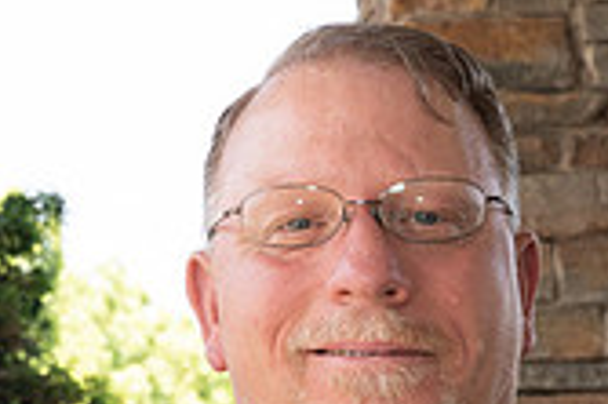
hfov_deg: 14.6
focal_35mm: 139
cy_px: 460
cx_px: 62
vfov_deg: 9.7
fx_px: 2345
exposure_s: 1/160
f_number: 6.3
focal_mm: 40
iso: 400
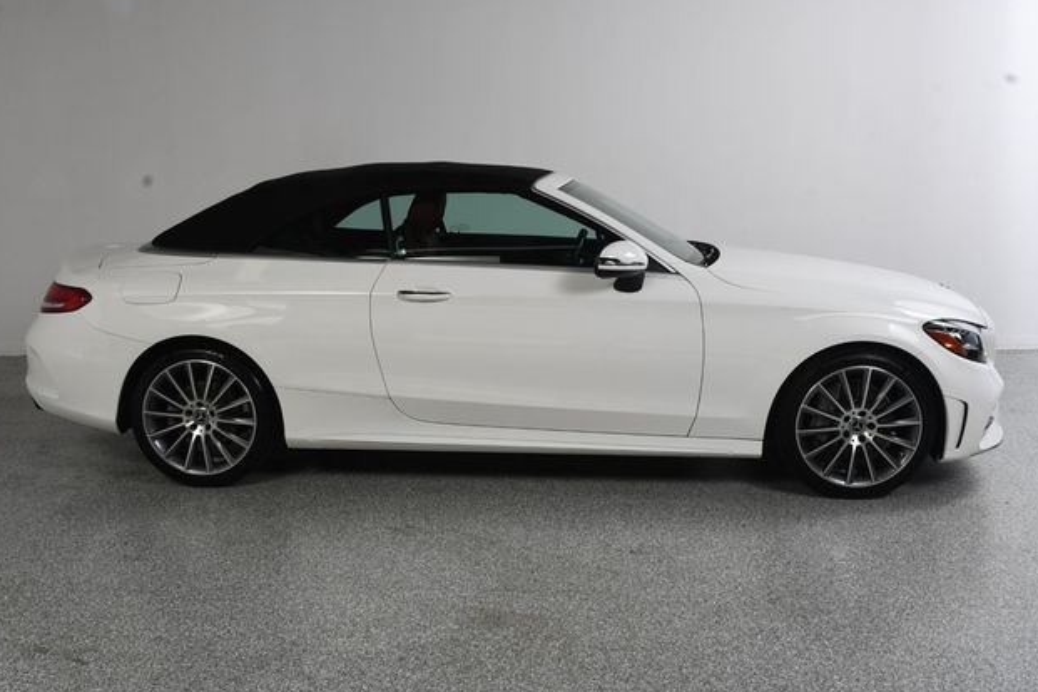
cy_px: 341
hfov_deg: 54.4
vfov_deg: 37.9
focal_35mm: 35
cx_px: 513
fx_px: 1009
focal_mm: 23
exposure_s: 1/160
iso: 100
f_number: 13
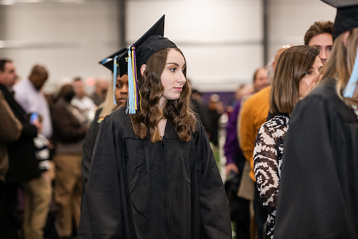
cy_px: 120
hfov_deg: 20.0
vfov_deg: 13.4
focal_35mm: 102
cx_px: 179
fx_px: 1015
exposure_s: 1/200
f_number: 3.2
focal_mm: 102
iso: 2000
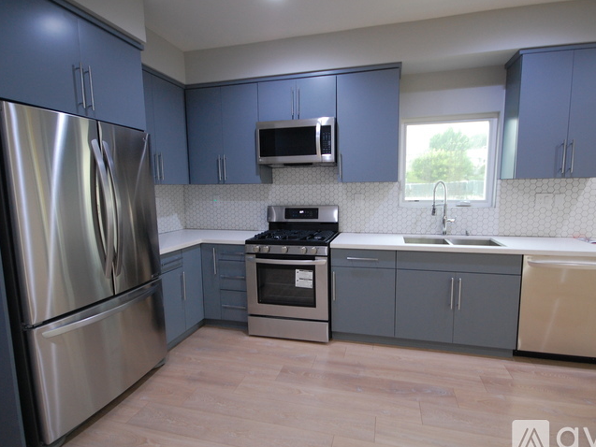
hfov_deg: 91.0
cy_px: 224
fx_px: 293
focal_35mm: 17
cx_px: 312
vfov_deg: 74.7
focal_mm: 10
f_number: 4
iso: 800
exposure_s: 1/15
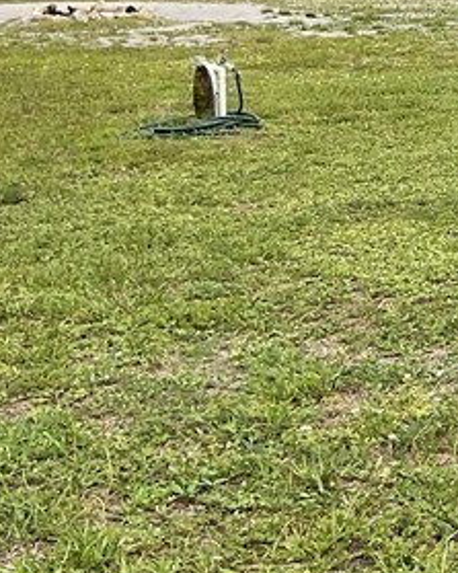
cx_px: 949
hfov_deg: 12.7
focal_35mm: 104
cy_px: 41
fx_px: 1763
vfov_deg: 18.1
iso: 16
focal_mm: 3
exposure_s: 1/1534
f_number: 1.8
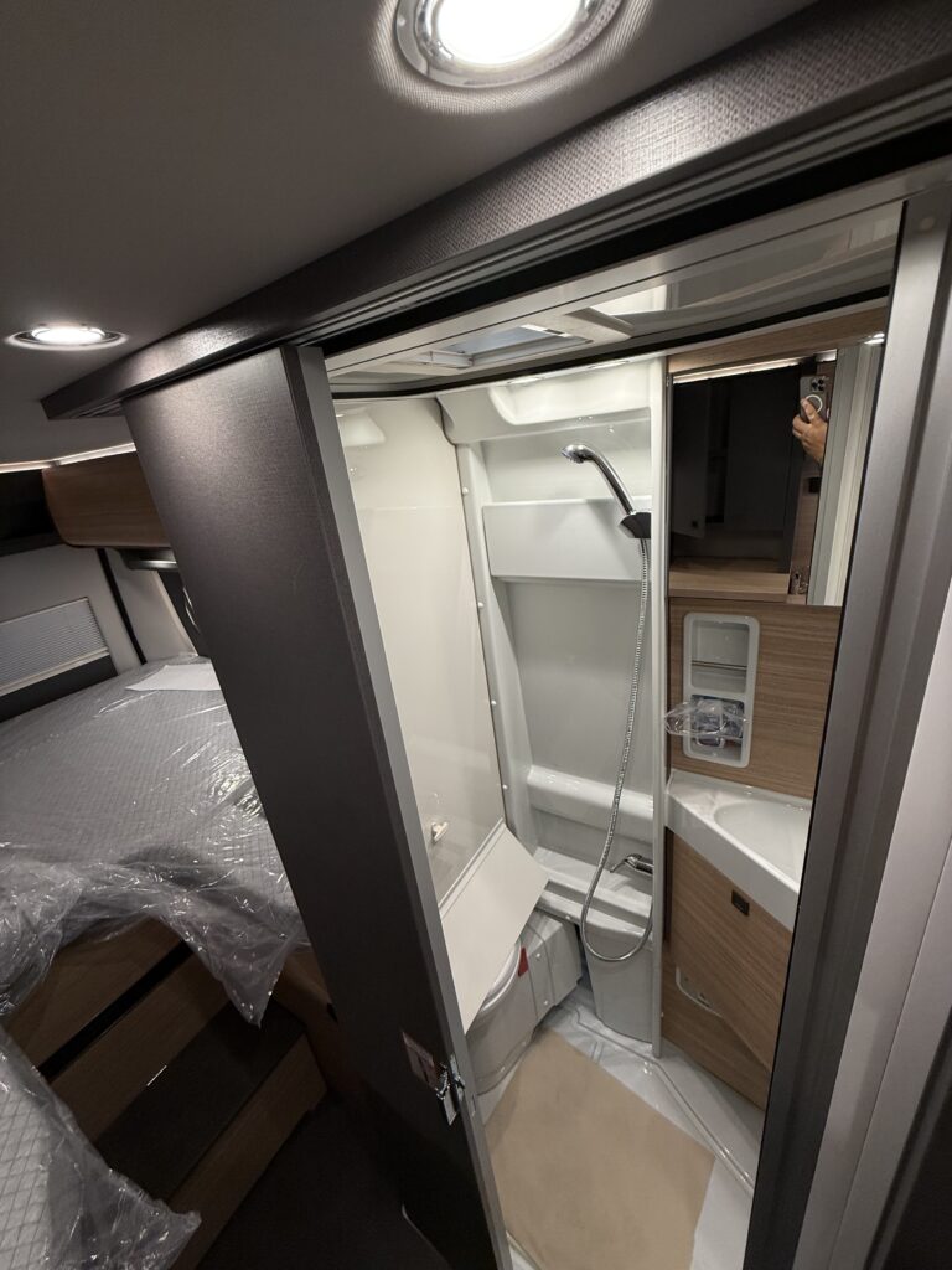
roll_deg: +9.0
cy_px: 635
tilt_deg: -19.6
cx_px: 476
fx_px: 513
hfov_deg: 85.7
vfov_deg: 102.1
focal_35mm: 14
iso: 125
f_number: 2.2
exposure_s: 1/99
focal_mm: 2.22
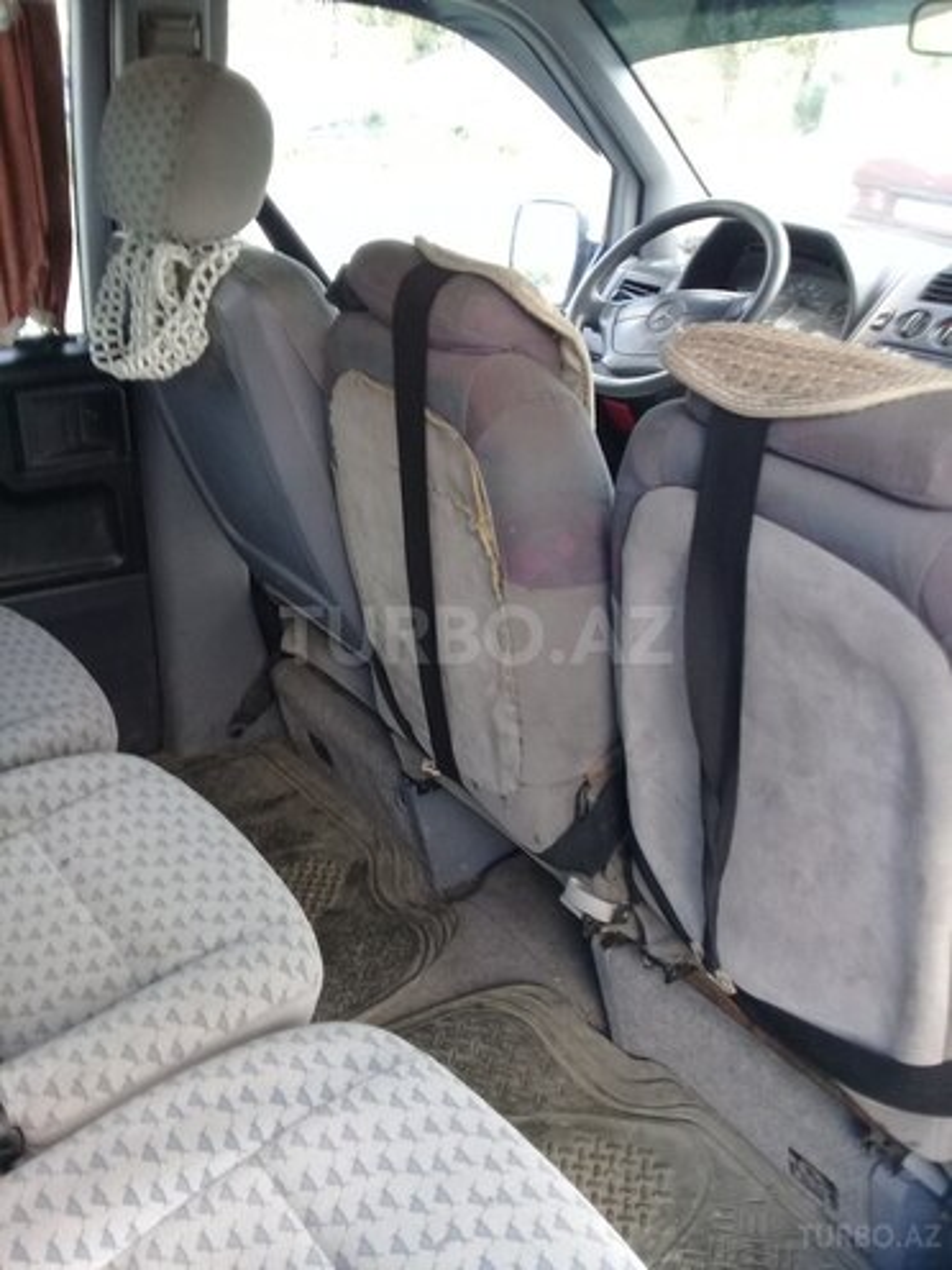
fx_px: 1137
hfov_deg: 45.4
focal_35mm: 31
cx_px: 476
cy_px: 635
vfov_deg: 58.4
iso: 50
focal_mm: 3.3
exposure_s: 1/33
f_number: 2.2
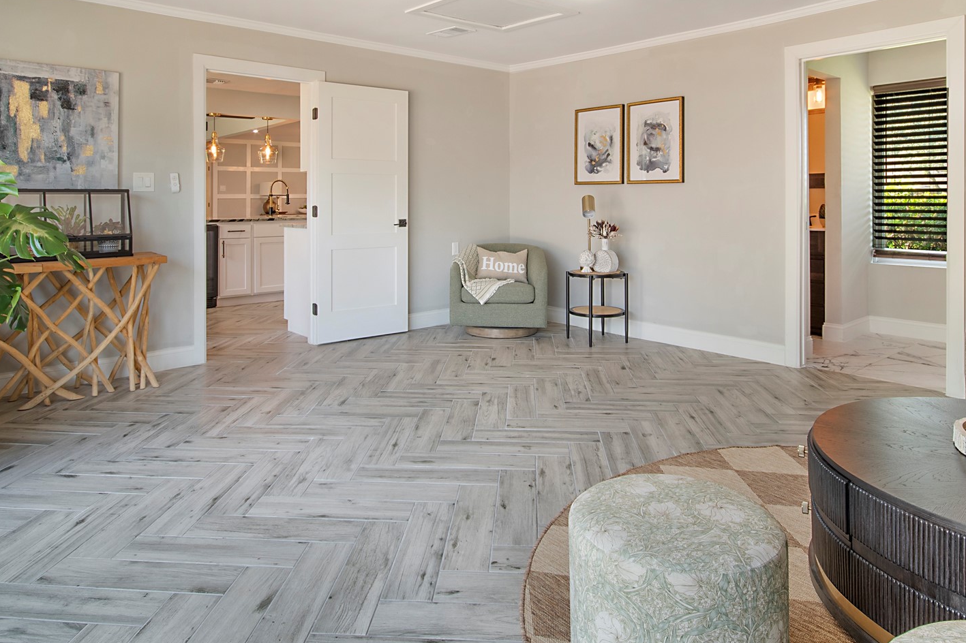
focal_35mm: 23
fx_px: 617
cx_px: 477
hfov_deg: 76.1
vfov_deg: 53.2
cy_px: 180
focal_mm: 10
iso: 100
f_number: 11
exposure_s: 1/4
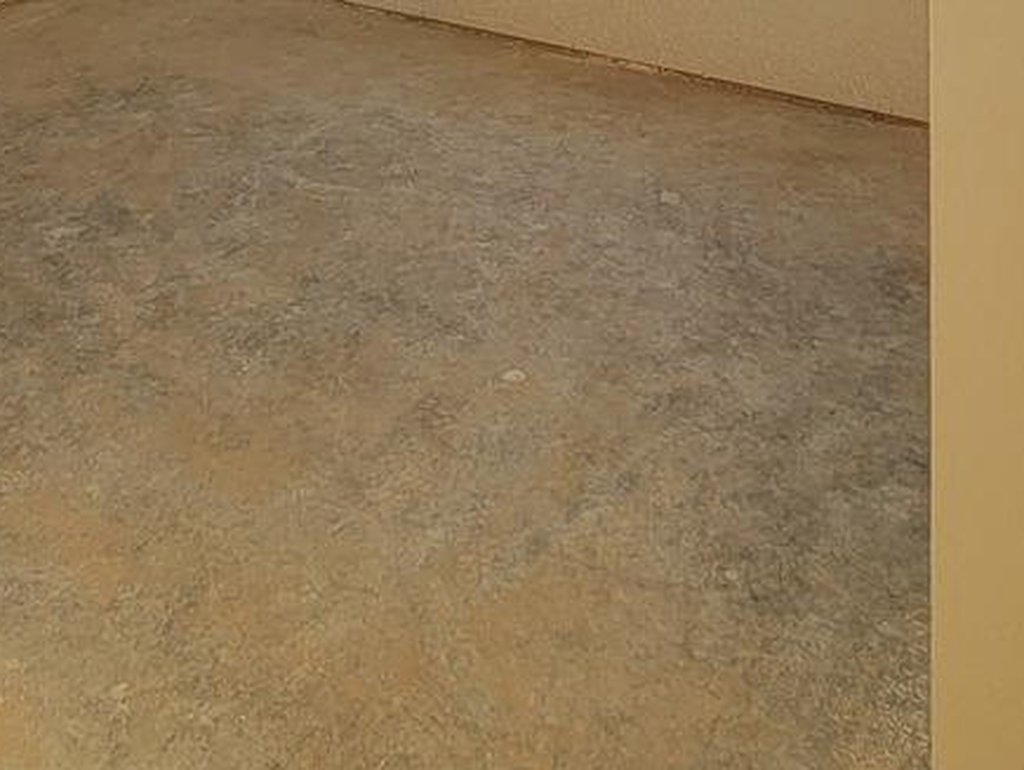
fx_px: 1273
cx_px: 400
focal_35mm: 43
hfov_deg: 43.6
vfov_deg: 24.7
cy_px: -424
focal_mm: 2.2
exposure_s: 1/154
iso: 50
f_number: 2.2
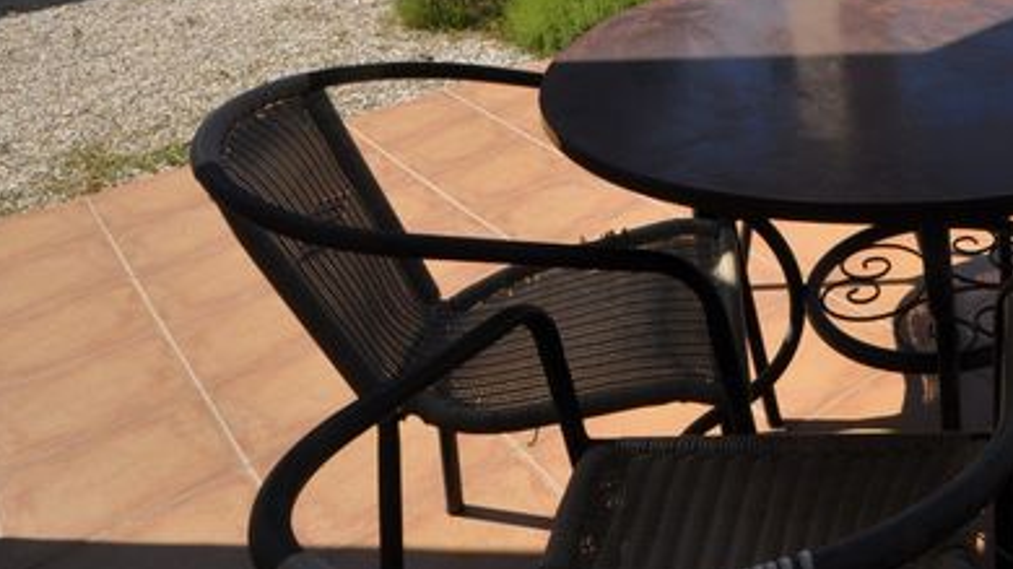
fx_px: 1020
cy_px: -139
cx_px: 923
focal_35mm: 38
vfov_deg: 27.0
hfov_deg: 47.2
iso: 200
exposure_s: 1/200
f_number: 16
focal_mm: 10
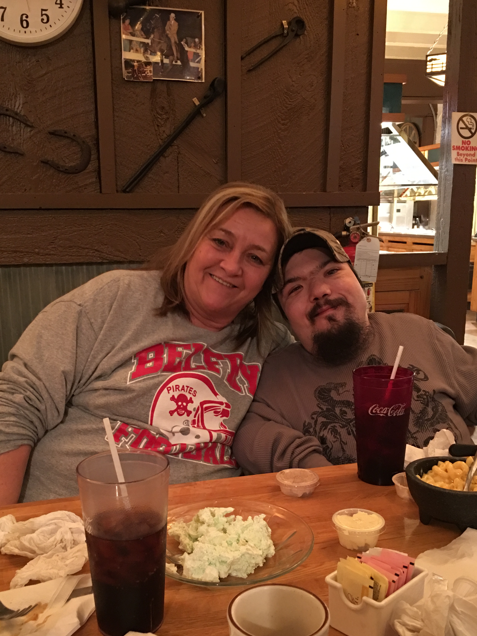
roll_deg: +0.5
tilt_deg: -12.0
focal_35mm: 35
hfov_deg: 40.7
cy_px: 360
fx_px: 643
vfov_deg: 52.5
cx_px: 217
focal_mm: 4.15
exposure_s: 1/4
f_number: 2.2
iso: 160
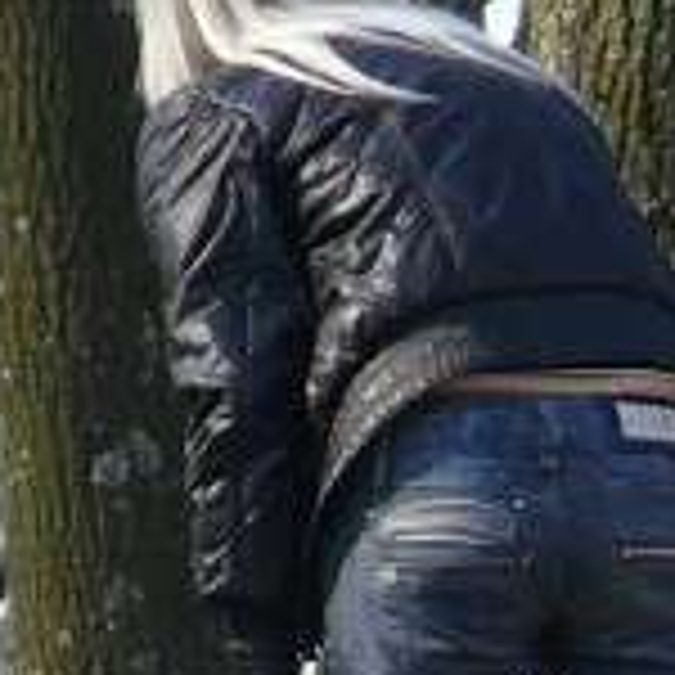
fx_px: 42380
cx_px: -45
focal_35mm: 1921
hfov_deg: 0.9
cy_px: 515
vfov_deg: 0.9
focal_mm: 55.4
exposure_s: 1/250
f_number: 5
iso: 100
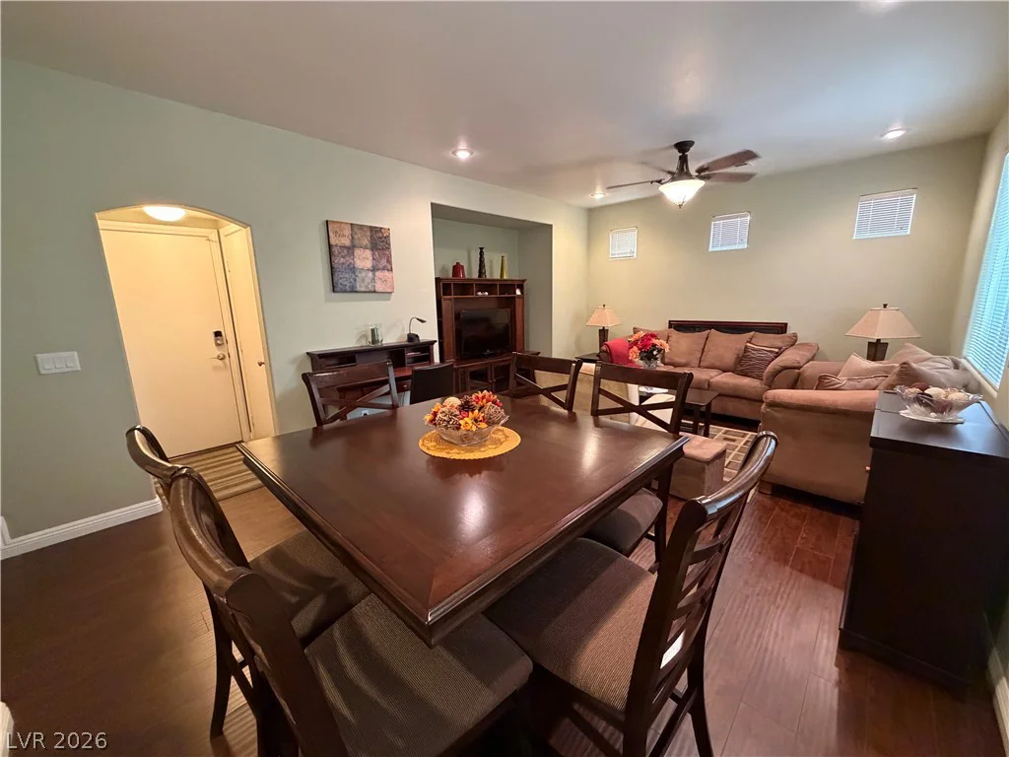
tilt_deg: -11.6
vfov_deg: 85.7
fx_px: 408
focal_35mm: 14
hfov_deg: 102.1
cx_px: 504
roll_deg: +1.6
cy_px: 378
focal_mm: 2.22
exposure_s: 1/60
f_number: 2.2
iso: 800
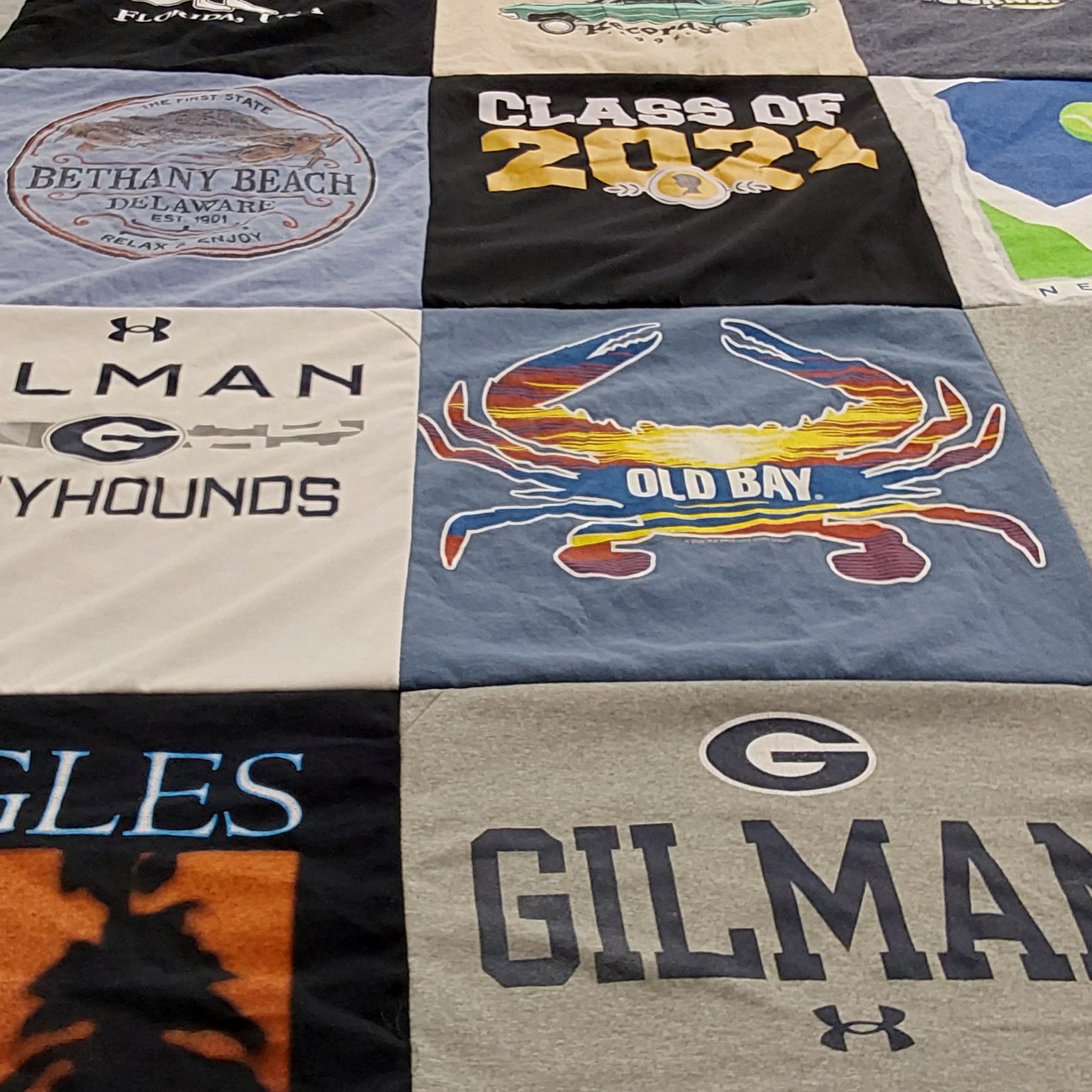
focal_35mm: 45
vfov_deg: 37.4
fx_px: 1606
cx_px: 469
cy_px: 657
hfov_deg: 37.5
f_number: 1.9
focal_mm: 2.91
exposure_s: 1/60
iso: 100
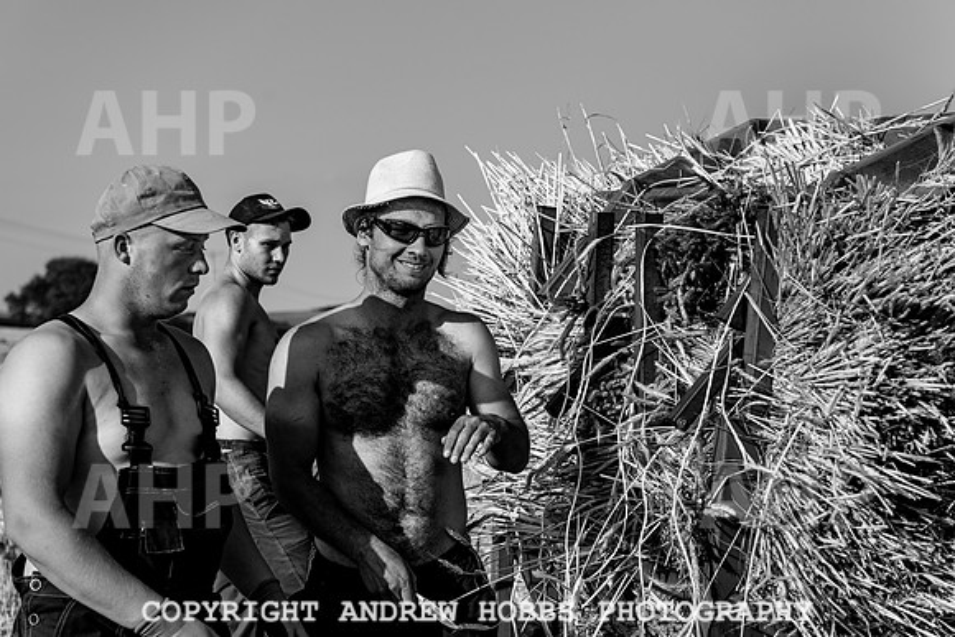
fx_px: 1751
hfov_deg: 30.5
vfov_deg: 20.6
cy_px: 318
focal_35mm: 66
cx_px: 478
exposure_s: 1/1000
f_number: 5.6
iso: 64
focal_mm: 66
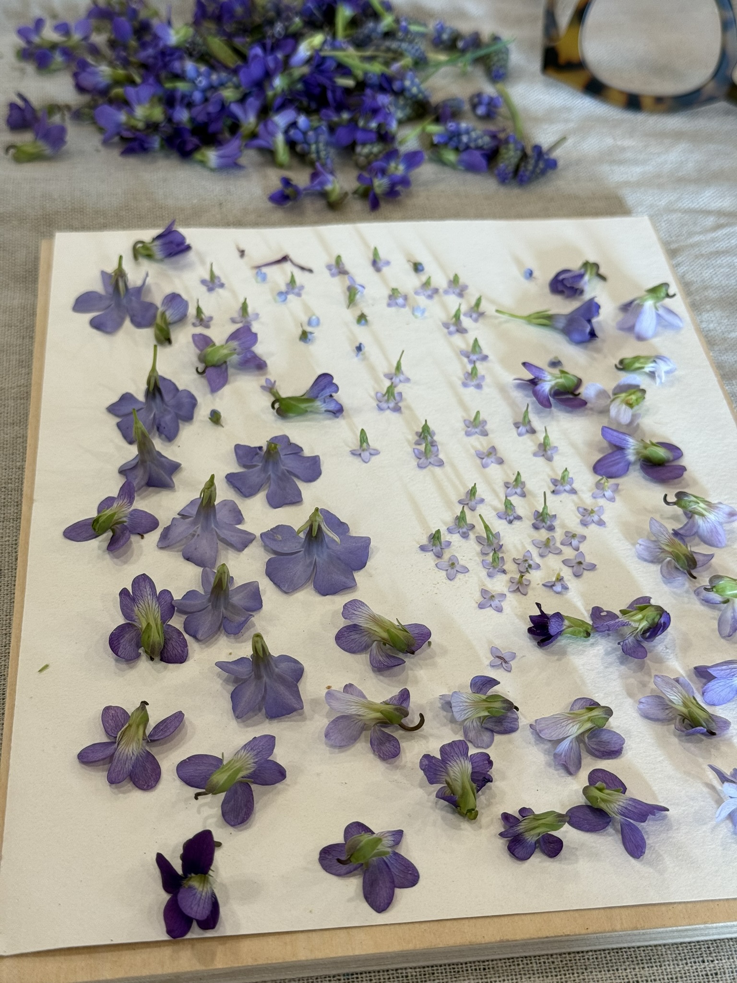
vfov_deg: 39.7
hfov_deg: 30.3
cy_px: 492
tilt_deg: -46.2
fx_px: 1363
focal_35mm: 48
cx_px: 368
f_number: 1.78
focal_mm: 6.76
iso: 50
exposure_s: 1/60
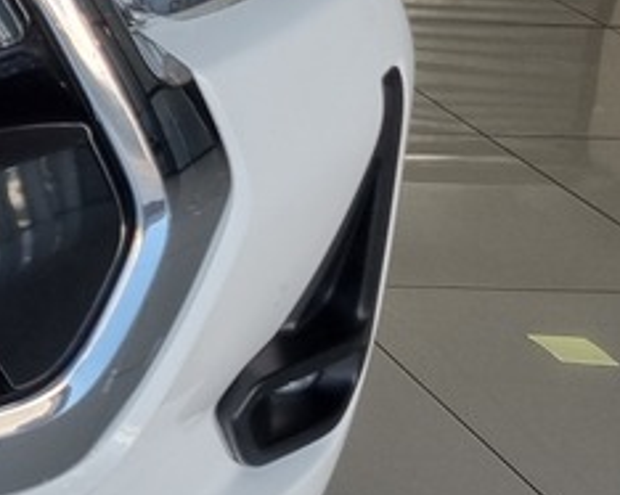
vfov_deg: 13.3
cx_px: -729
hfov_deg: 13.8
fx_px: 2036
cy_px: -167
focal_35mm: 111
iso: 50
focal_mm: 5.4
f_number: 1.8
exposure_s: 1/207
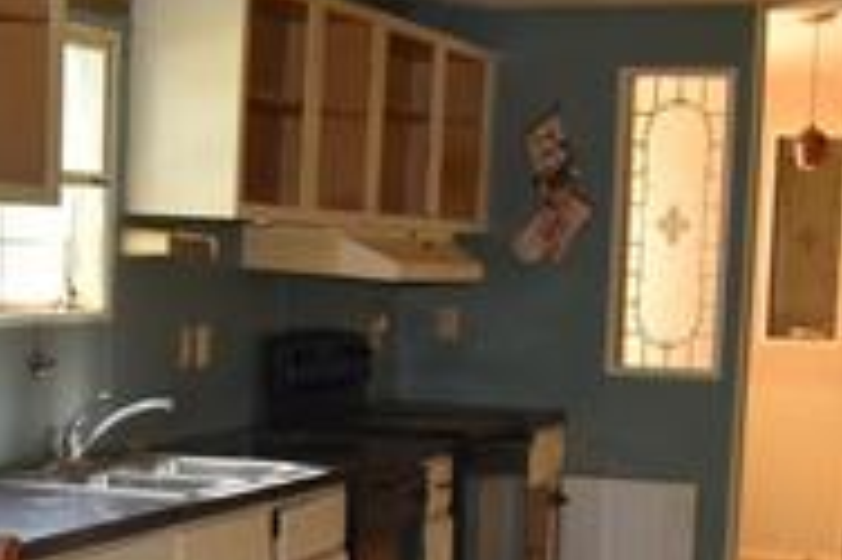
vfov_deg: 14.5
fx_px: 2150
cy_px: 600
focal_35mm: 92
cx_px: 307
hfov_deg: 22.1
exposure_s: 1/125
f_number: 5.6
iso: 800
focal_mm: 24
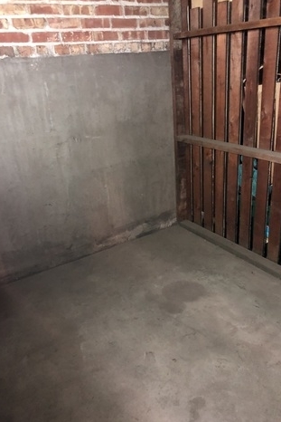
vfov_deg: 61.9
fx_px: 351
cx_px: 155
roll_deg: +3.5
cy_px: 216
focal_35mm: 30
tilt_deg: -23.1
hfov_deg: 43.6
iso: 125
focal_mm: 3.99
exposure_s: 1/4
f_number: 1.8
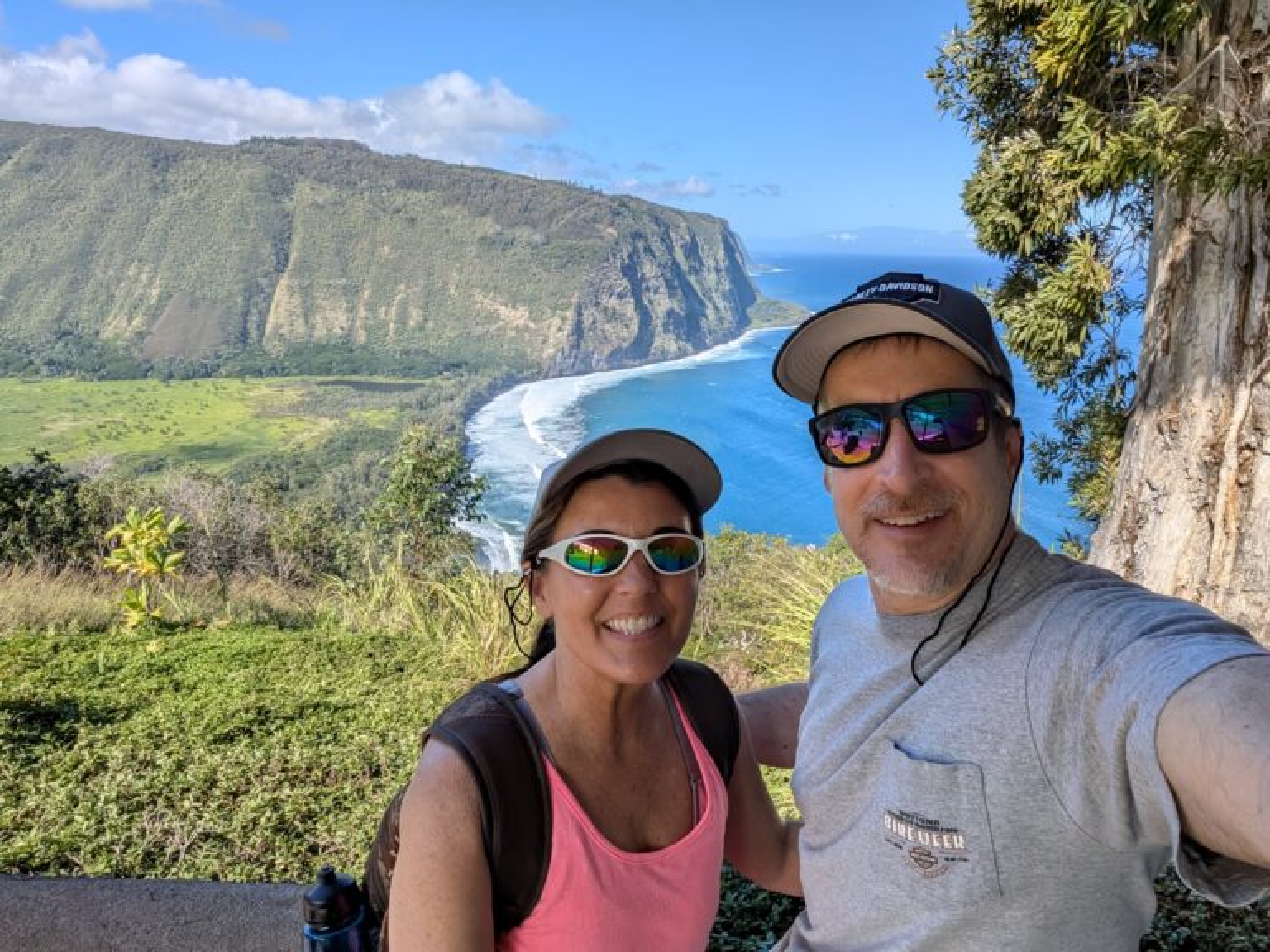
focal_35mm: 21
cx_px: 635
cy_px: 476
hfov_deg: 79.0
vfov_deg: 63.4
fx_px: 770
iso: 52
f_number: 2.2
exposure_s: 1/1653
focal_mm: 2.74
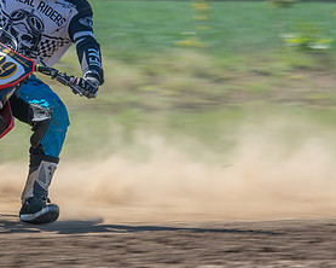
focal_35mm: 663
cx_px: -12
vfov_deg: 2.3
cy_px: 108
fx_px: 6588
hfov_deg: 2.9
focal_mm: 200
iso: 200
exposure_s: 1/160
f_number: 8
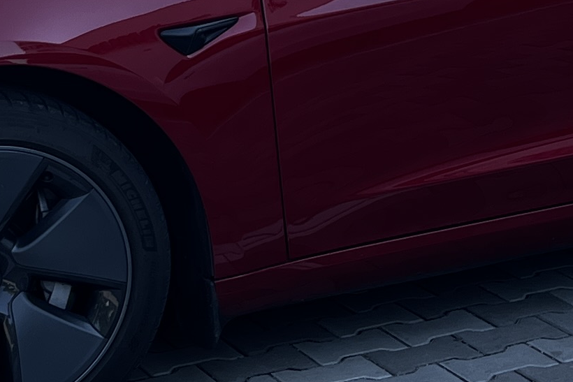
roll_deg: +0.0
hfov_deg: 14.9
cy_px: 47
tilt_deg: -10.5
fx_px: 2117
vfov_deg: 10.3
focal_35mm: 133
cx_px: 686
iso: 50
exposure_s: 1/852
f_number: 1.6
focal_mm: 5.1
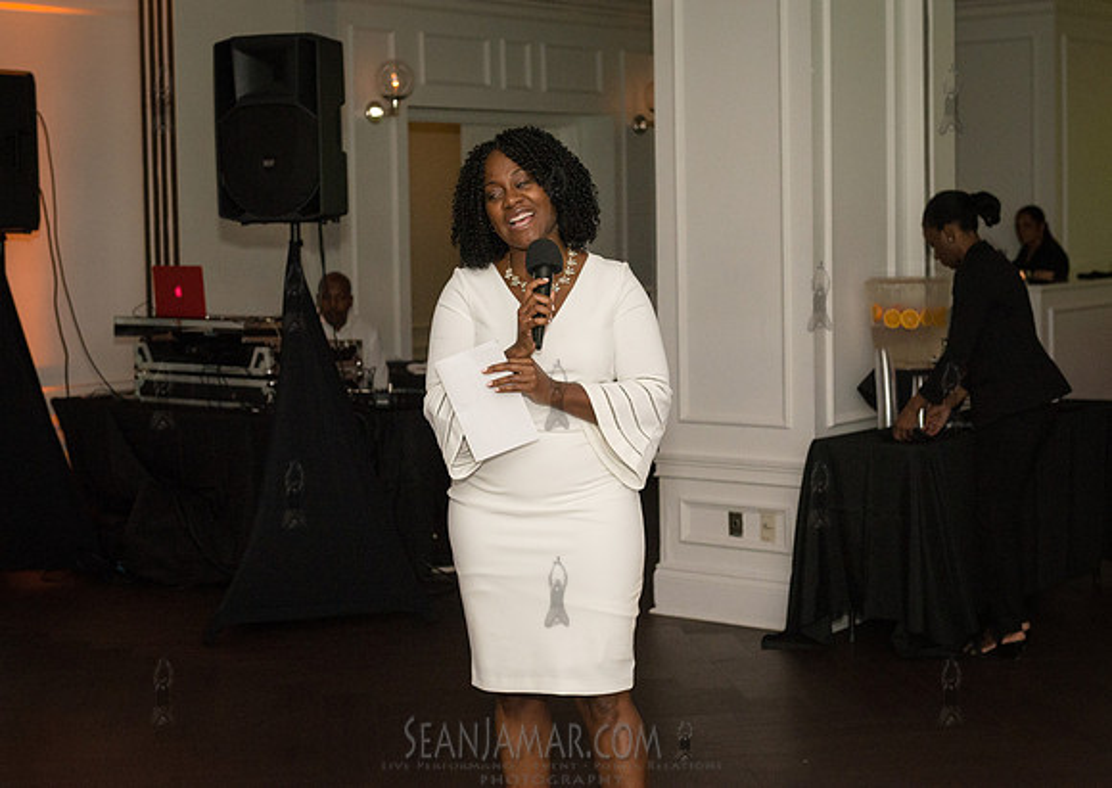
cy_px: 331
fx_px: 1900
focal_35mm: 60
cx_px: 553
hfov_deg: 32.6
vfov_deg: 23.4
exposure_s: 1/500
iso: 2500
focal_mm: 50
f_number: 4
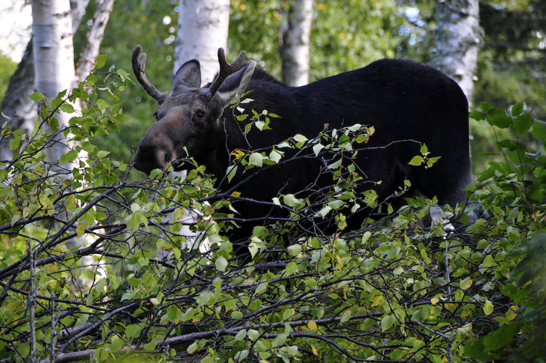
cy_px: 182
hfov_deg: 6.9
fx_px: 4545
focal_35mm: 300
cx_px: 273
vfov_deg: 4.6
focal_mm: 200
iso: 250
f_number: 5.6
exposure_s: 1/80
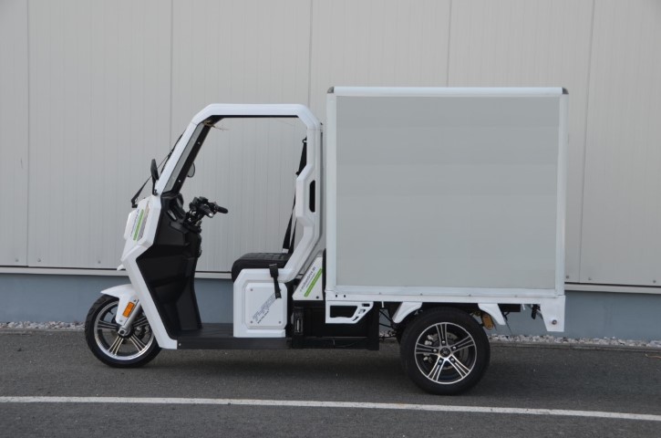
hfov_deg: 30.6
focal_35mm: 66
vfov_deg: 20.5
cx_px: 330
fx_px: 1209
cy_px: 219
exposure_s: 1/200
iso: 200
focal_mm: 44
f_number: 7.1
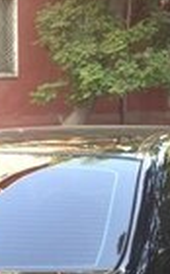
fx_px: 811
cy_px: 329
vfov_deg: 18.2
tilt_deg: -13.9
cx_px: -10
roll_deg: +1.8
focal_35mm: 109
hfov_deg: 11.8
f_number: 2.2
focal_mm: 4.15
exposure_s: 1/50
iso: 40
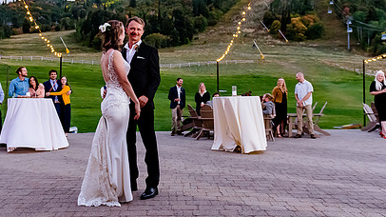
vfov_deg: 28.1
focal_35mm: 42
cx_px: 150
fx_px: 430
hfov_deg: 48.0
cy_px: 66
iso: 3200
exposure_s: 1/250
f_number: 2.8
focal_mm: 24
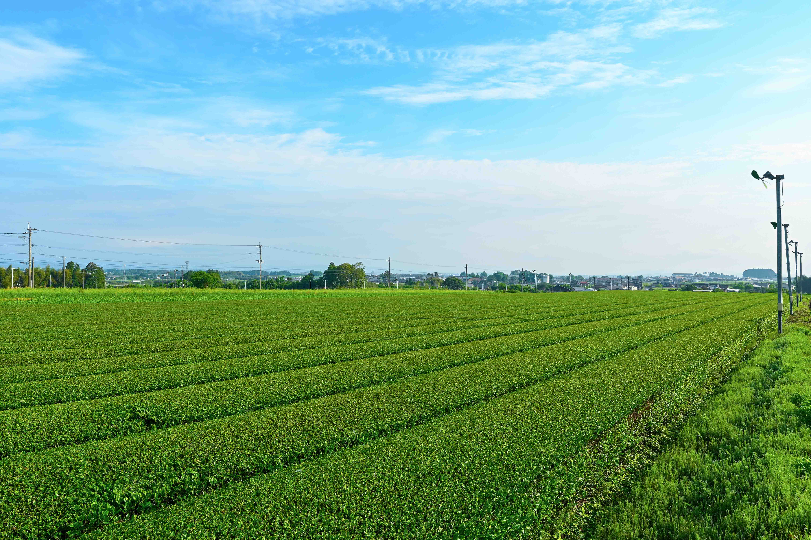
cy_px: 270
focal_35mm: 24
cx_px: 406
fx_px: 540
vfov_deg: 53.1
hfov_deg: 73.8
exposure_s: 1/80
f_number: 11
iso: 100
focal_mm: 24
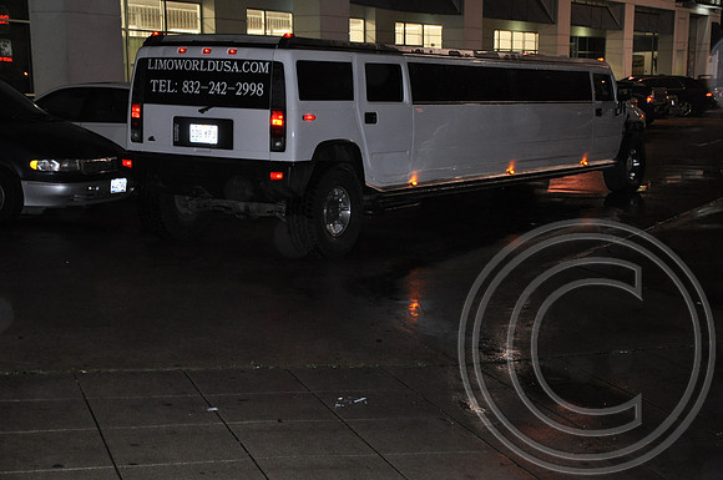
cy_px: 240
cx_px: 362
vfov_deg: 22.6
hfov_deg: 33.4
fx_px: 1203
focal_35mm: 60
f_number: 4.5
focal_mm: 40
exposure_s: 1/60
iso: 800
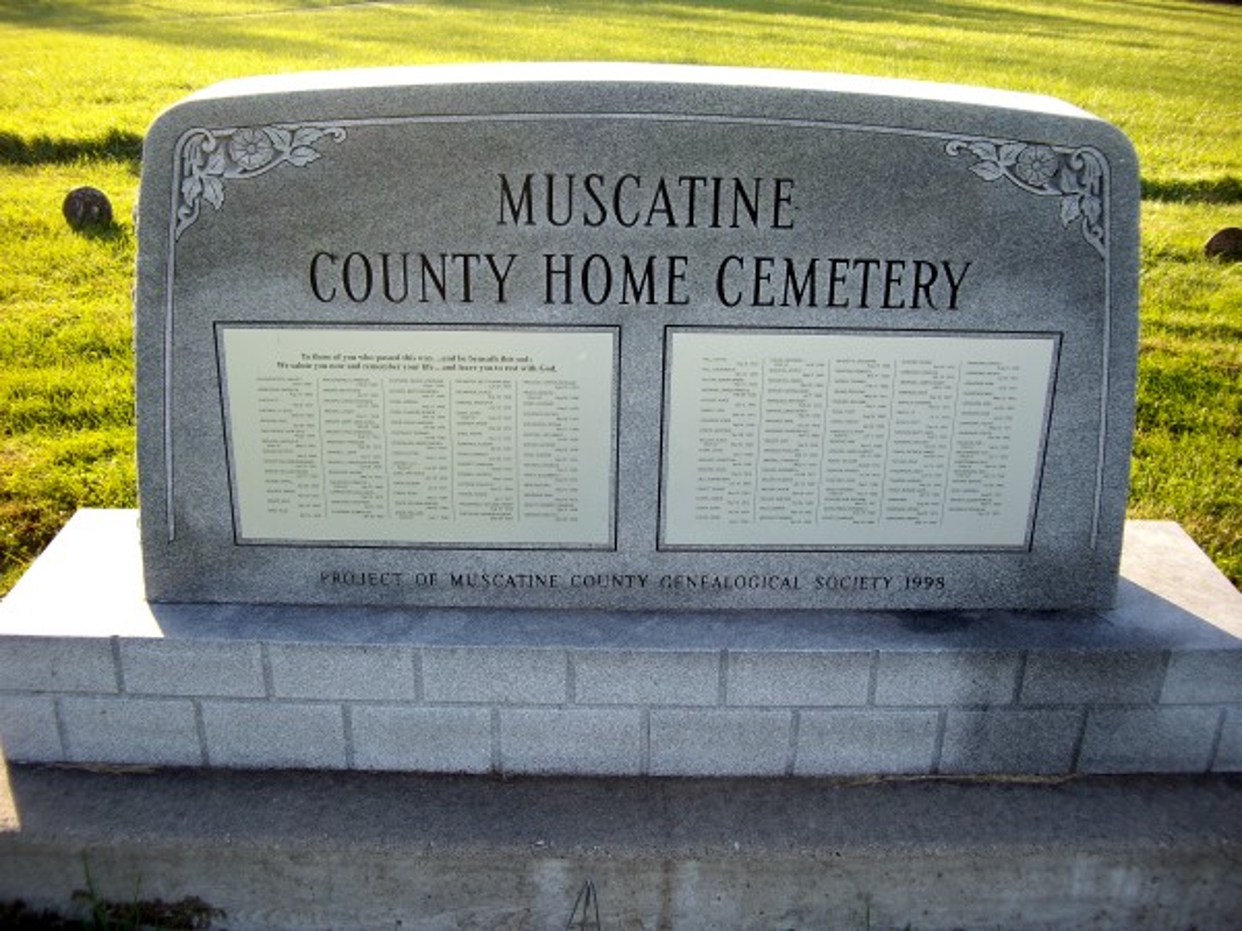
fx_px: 1363
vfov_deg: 37.7
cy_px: 466
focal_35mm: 38
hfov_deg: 49.0
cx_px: 621
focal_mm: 7.9
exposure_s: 1/125
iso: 100
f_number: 2.8
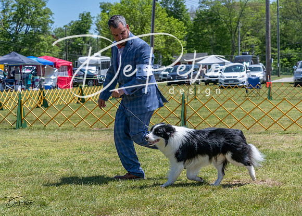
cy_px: 114
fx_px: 686
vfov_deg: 17.9
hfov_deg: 24.8
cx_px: 172
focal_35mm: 80
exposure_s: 1/2500
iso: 640
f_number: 6.3
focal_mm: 70
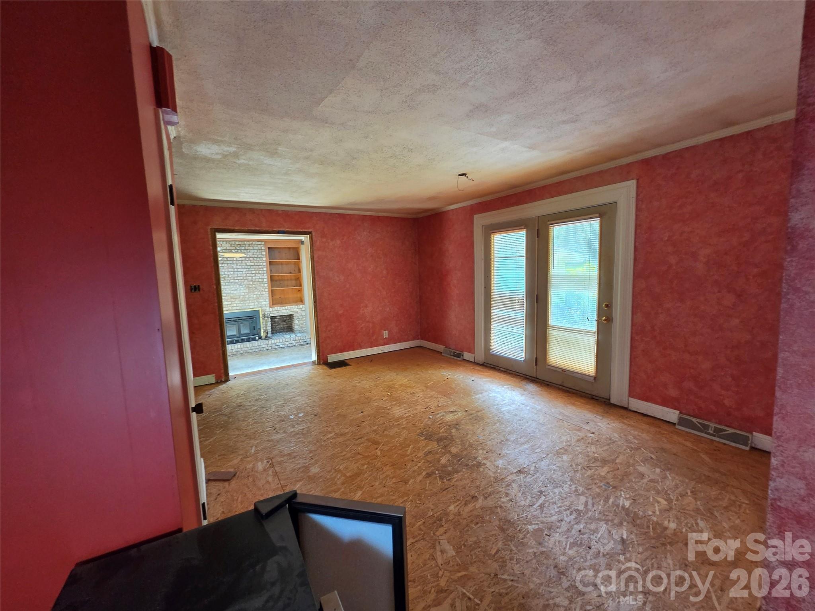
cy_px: 306
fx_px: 306
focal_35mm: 13
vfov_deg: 89.9
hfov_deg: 106.2
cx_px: 408
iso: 250
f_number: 2.2
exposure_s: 1/60
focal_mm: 2.2
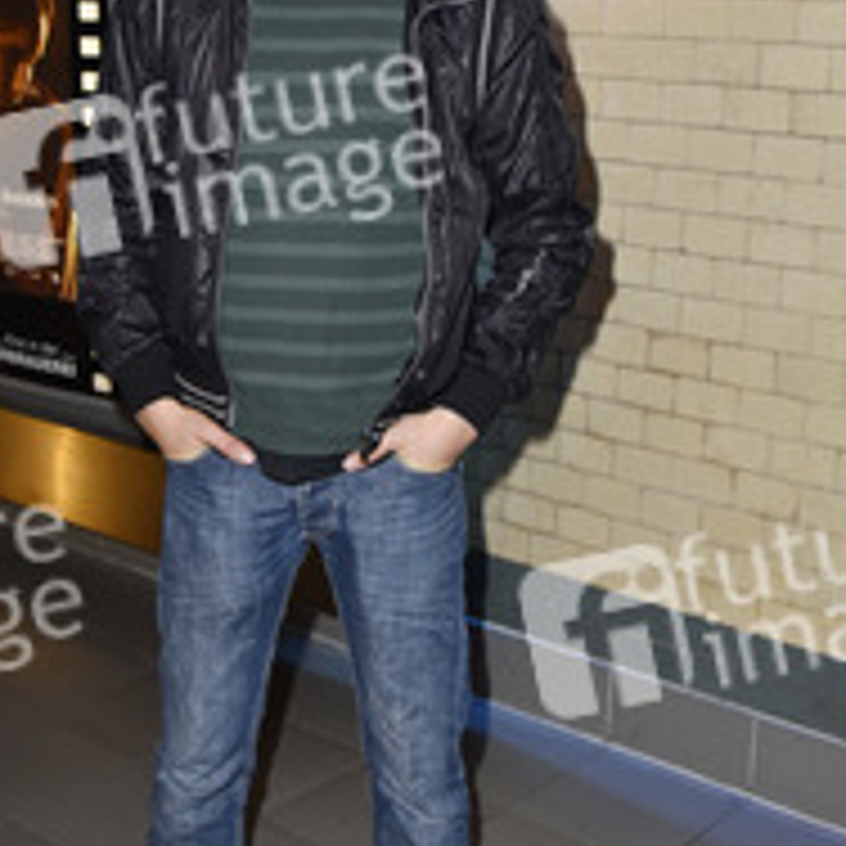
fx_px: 1548
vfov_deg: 30.5
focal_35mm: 56
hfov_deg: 30.5
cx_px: 342
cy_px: 387
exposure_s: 1/160
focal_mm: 31
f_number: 6.3
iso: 1250
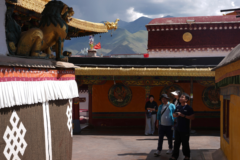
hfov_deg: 32.4
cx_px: 120
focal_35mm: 62
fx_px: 413
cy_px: 80
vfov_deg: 21.9
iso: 80
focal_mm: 62
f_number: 5.6
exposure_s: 1/400
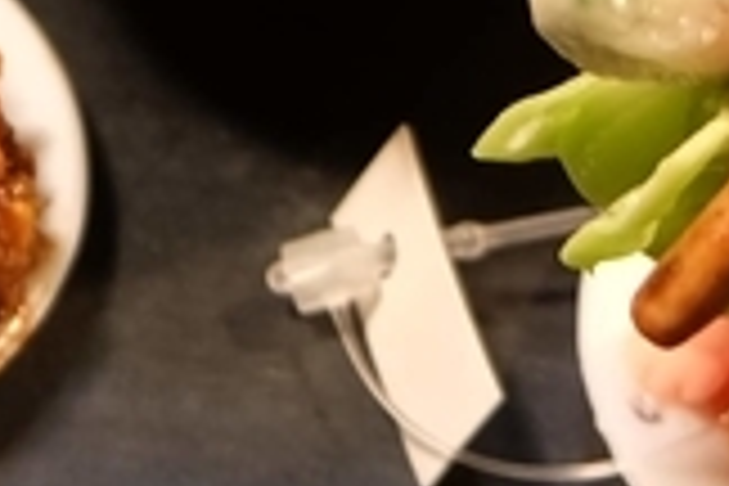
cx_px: -459
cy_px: -1008
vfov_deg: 4.0
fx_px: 6763
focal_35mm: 334
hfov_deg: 6.1
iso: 320
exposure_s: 1/60
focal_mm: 30.2
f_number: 3.6
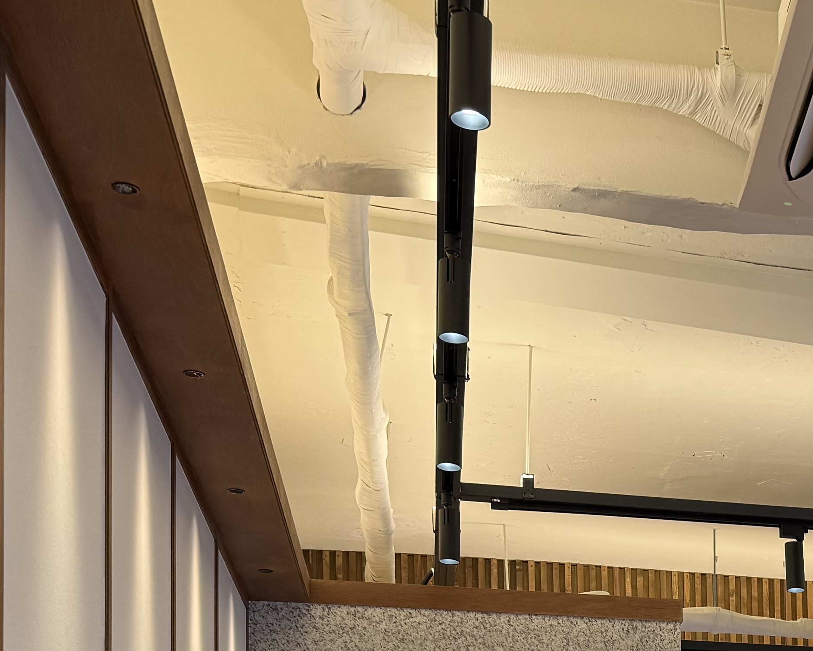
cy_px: 892
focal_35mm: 72
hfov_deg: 23.9
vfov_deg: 19.3
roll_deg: +1.4
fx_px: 1733
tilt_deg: +3.7
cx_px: 995
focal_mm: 6.76
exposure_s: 1/121
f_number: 1.78
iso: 80
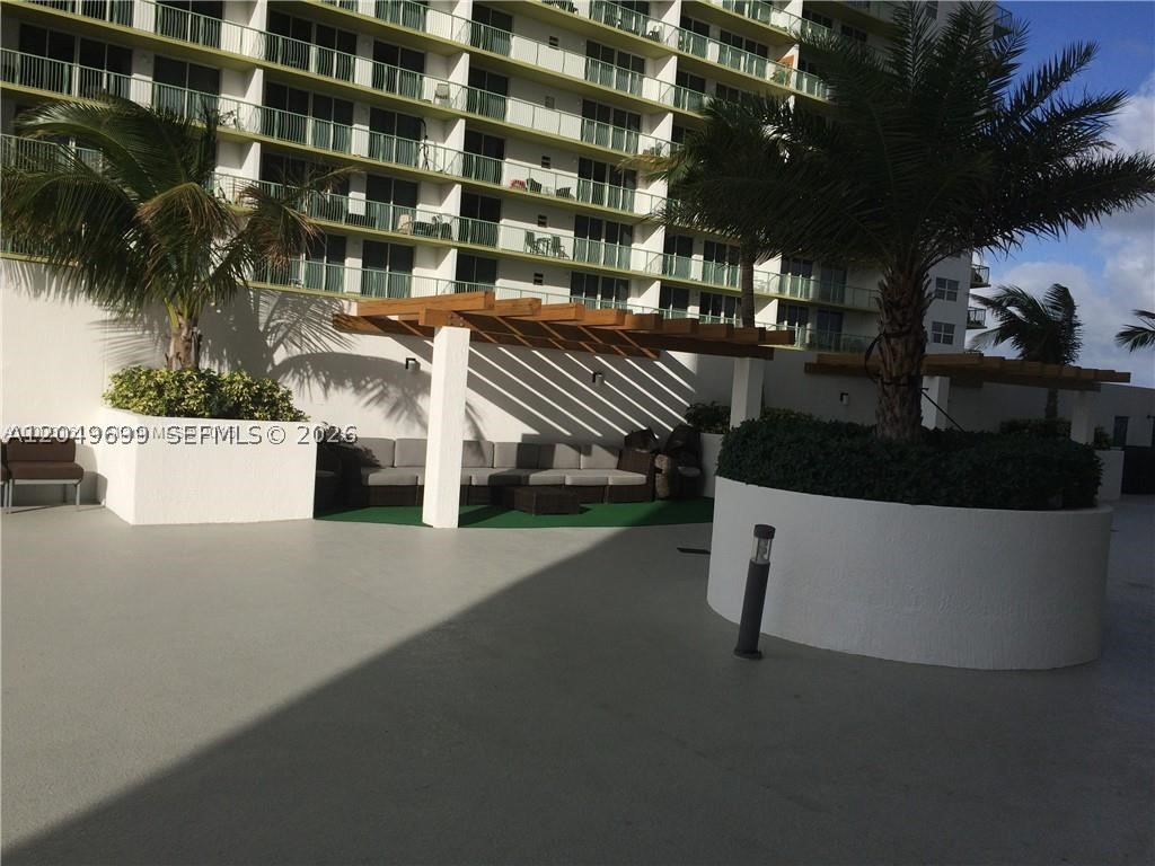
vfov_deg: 48.2
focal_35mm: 29
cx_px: 578
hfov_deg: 61.7
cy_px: 433
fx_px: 968
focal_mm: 4.15
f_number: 2.2
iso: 32
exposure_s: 1/4115
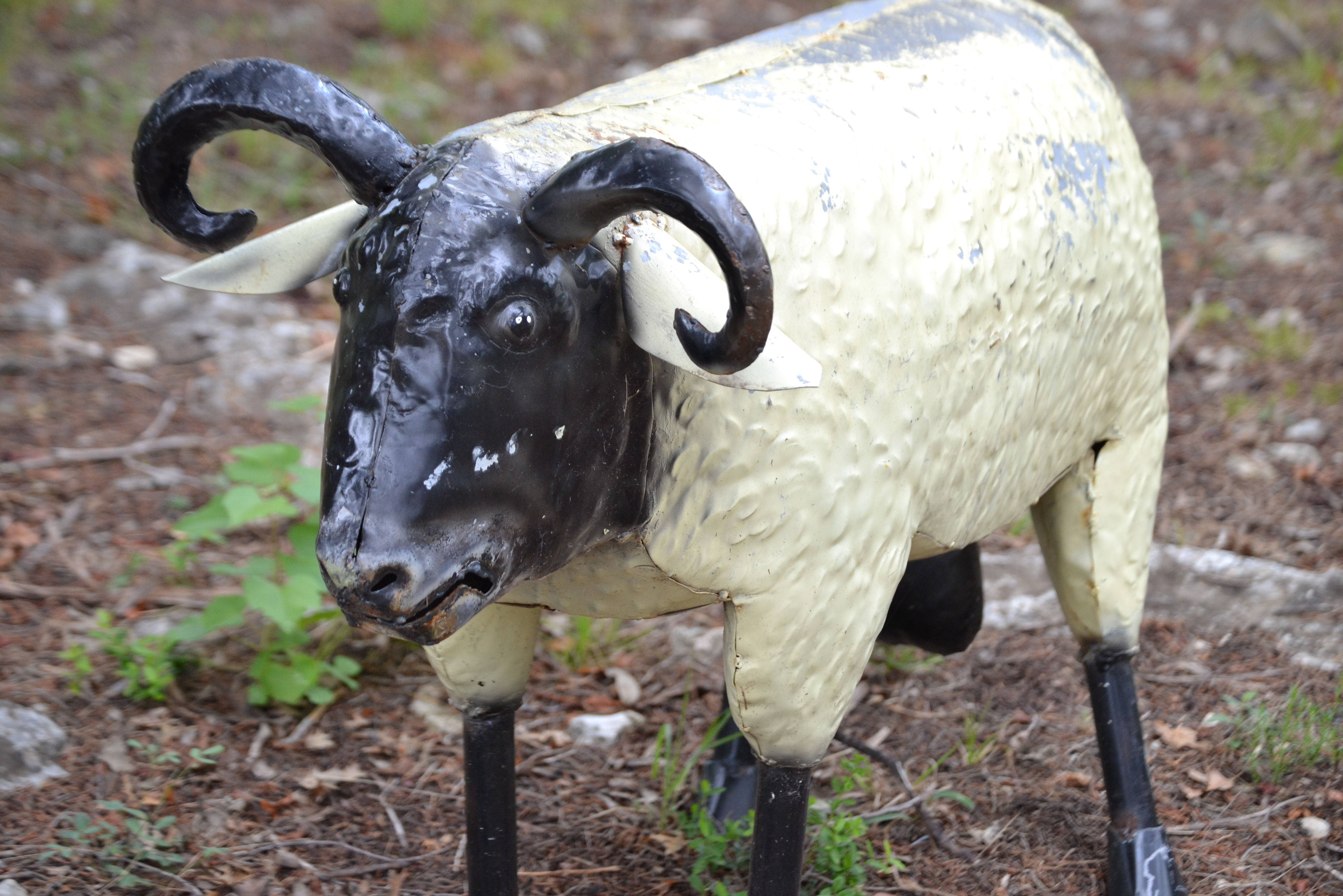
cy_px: 448
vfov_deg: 11.7
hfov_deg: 17.5
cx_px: 672
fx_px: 4364
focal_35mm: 117
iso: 640
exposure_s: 1/500
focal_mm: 78
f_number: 4.5
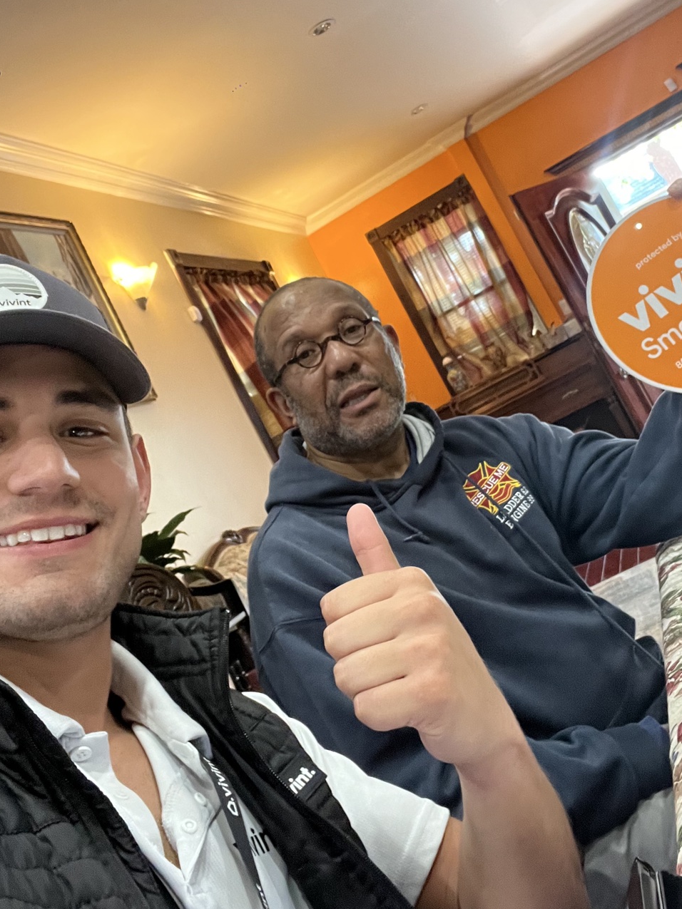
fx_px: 972
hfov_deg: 38.7
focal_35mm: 37
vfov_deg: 49.9
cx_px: 346
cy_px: 377
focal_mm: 2.71
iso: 400
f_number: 2.2
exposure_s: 1/40
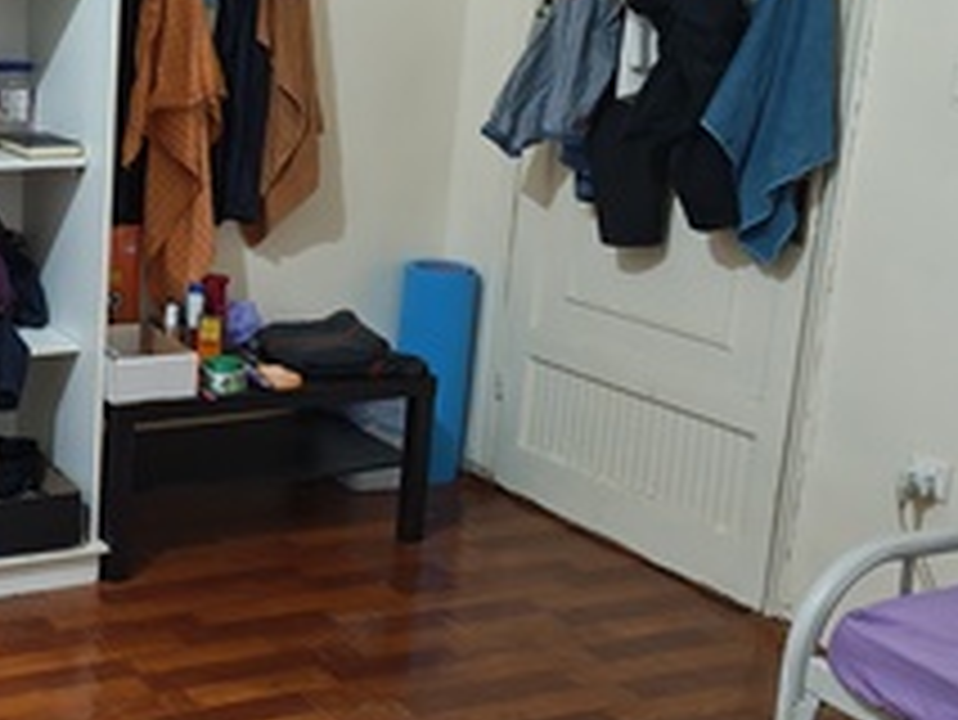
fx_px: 1606
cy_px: 272
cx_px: -2
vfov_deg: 25.2
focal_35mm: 58
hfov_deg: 30.8
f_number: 1.9
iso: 2500
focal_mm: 6.12
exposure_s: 1/30
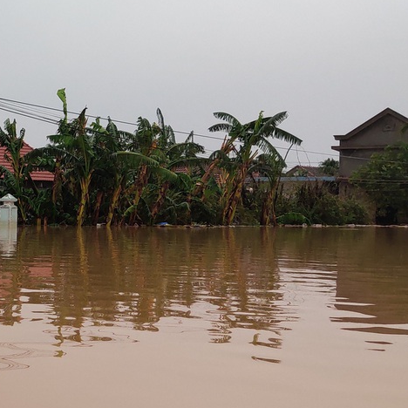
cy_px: 215
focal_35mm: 69
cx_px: -200
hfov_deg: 21.2
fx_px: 920
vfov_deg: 25.0
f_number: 1.7
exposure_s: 1/1322
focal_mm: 4.71
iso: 50
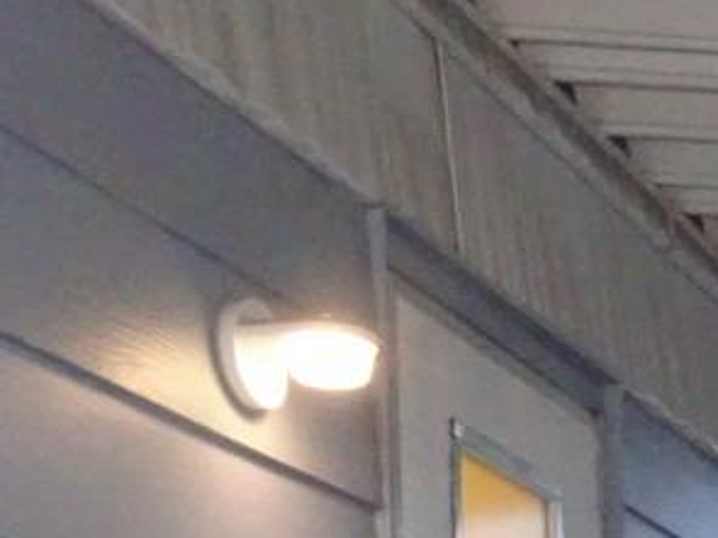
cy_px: 1231
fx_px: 2529
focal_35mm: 122
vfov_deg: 10.6
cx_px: 1241
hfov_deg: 14.5
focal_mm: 4.1
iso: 1000
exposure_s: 1/30
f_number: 3.5
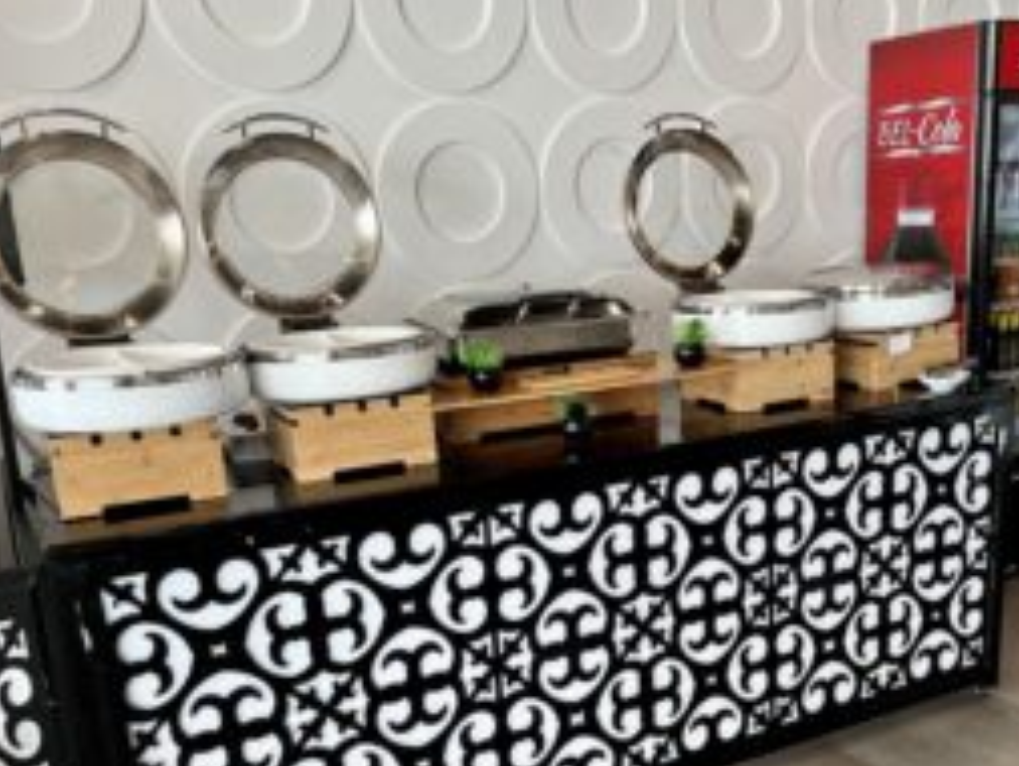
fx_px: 1090
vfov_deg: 38.4
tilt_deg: -16.9
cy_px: 496
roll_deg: +3.3
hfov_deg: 49.8
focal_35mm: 37
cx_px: 612
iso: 80
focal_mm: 5.7
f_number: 1.5
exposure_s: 1/100
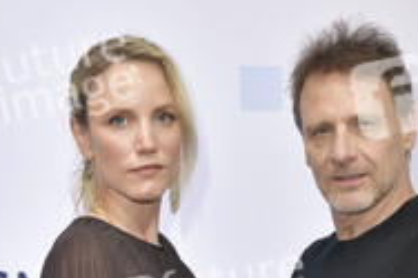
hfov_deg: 25.0
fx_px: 940
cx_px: 262
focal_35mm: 81
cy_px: 420
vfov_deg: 15.5
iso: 320
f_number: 7.1
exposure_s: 1/160
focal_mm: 38
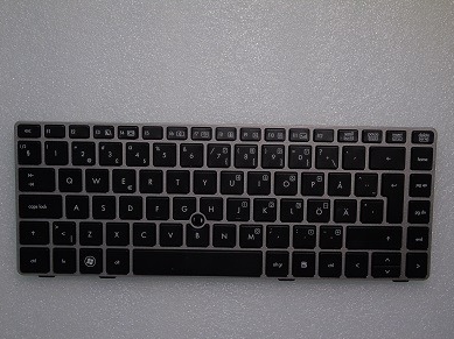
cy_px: 172
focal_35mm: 35
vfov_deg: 40.6
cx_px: 229
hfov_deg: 52.7
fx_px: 459
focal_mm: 6.1
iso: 100
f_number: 5.3
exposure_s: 1/13
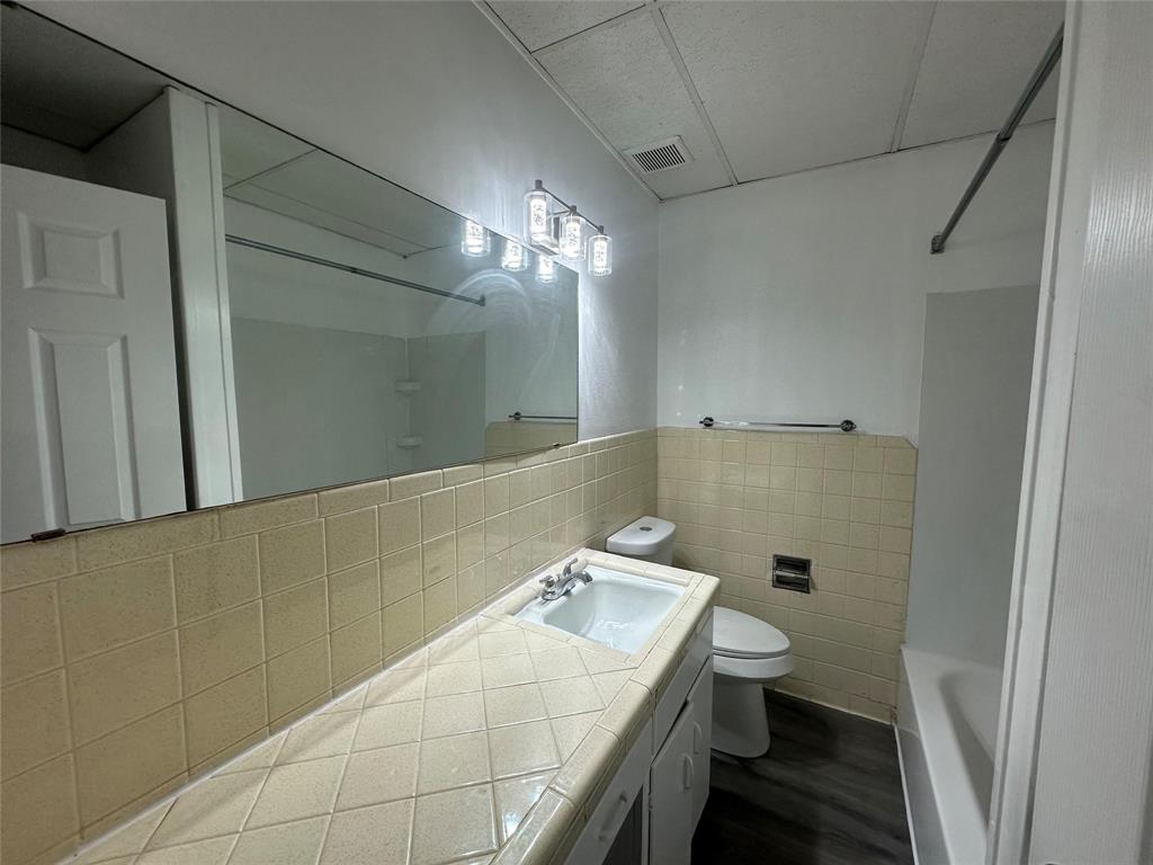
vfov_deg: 85.7
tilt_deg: -4.0
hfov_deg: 102.1
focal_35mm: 14
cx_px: 576
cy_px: 432
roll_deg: +0.1
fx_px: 466
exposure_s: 1/120
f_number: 2.2
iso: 125
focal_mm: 2.22
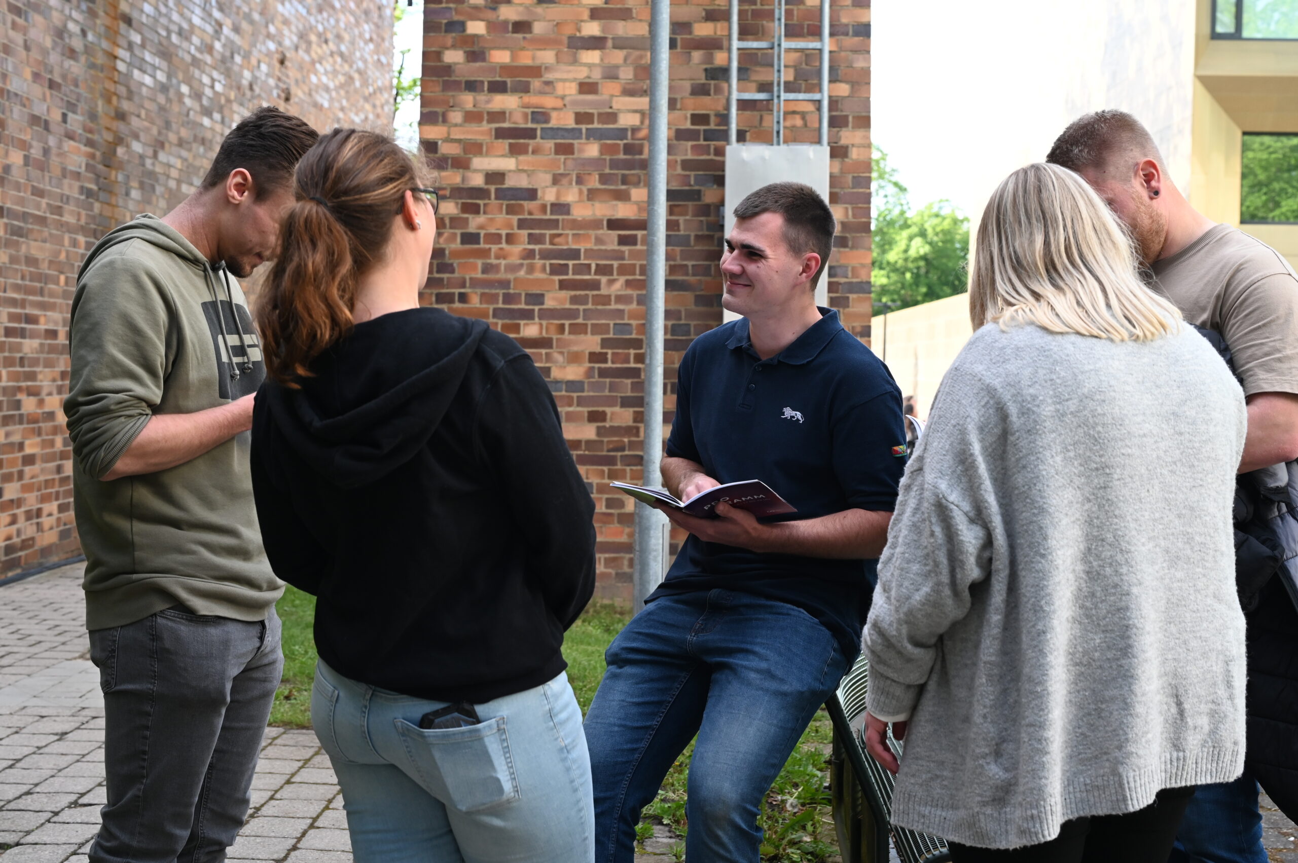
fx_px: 1801
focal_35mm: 50
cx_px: 649
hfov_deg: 39.6
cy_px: 432
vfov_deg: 27.0
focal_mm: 50
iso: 800
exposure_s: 1/160
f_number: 6.3
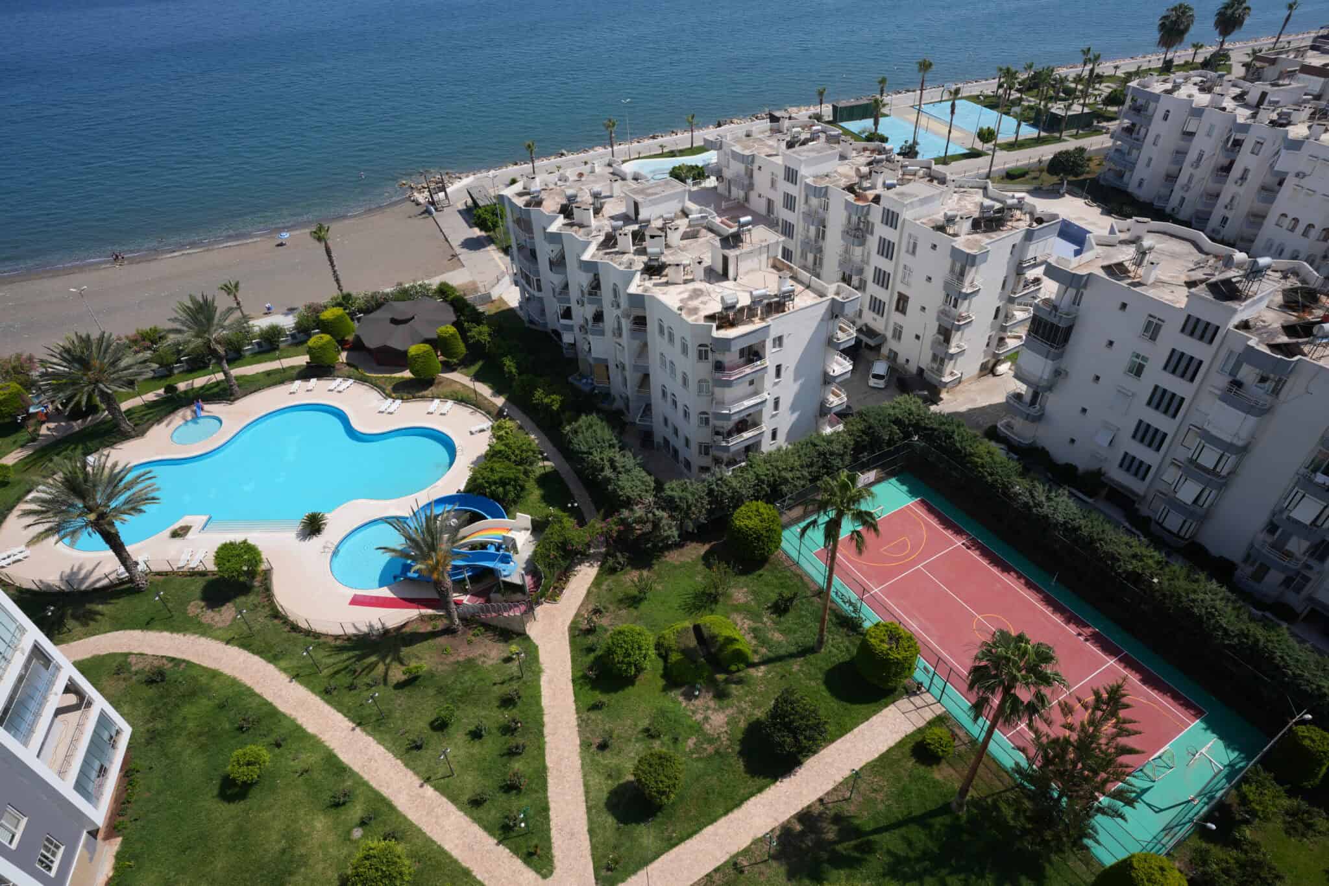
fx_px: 738
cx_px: 664
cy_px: 443
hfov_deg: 84.0
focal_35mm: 20
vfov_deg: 61.9
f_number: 8
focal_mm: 20
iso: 100
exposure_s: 1/320
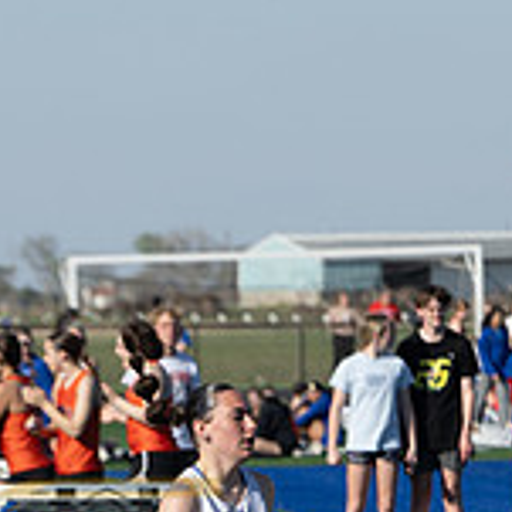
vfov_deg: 3.8
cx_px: 64
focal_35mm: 457
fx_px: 7647
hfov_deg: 3.8
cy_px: 695
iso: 100
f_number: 4.5
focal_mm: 120
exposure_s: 1/1000
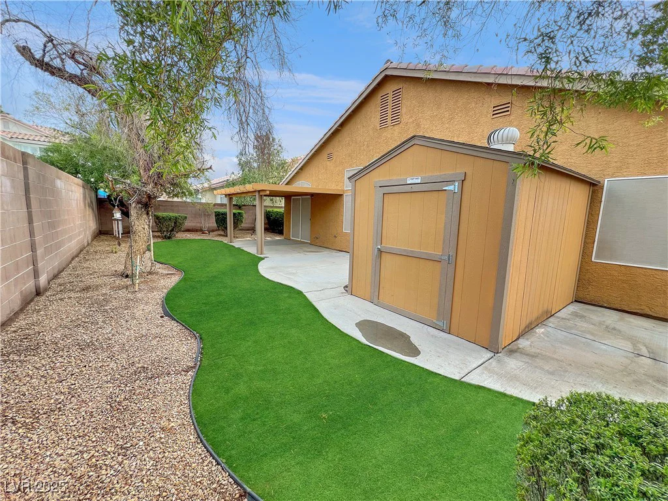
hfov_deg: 106.2
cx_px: 334
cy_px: 250
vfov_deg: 89.9
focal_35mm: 13
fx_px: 251
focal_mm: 1.57
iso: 32
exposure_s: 1/142
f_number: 1.8
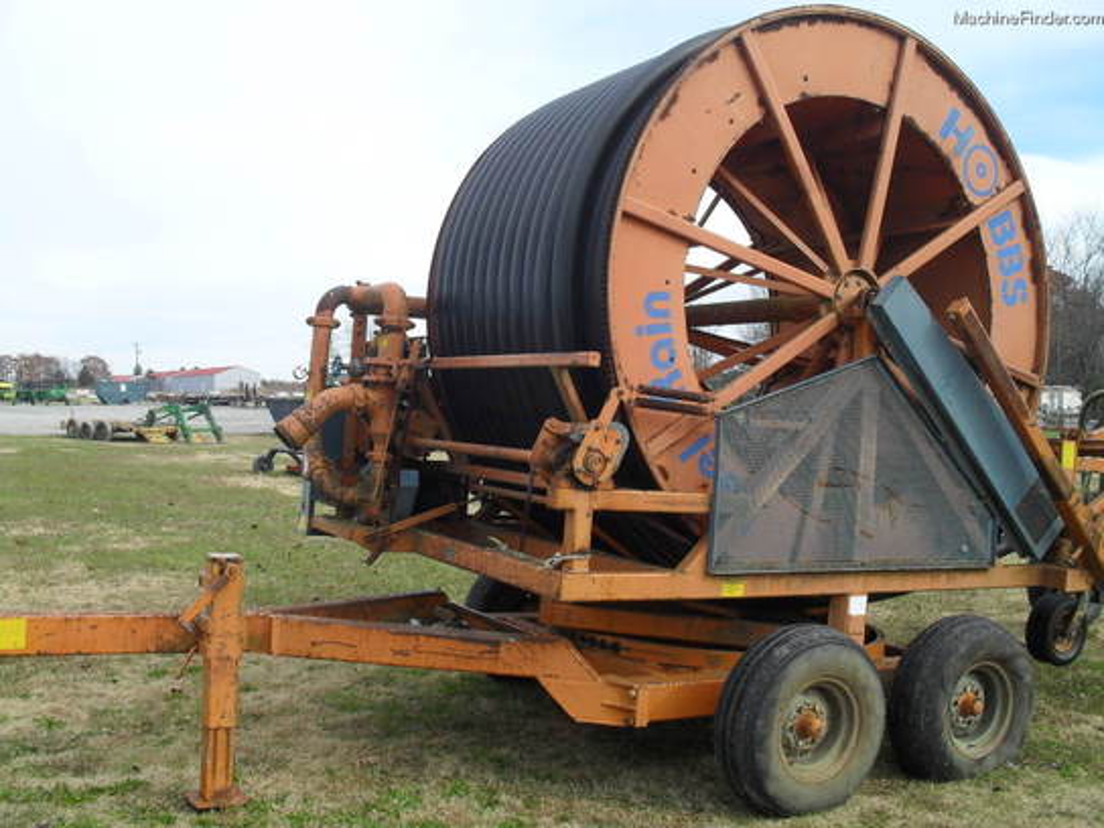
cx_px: 552
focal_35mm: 35
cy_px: 414
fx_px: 1116
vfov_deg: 40.7
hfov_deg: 52.6
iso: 100
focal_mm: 6.3
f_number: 8.4
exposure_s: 1/90
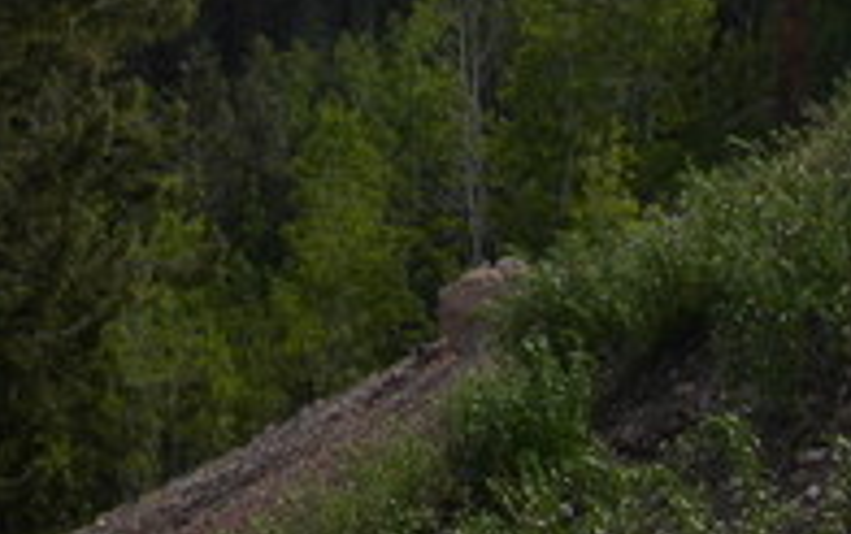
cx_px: 300
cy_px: -96
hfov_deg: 25.1
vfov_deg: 15.4
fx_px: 1904
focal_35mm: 82
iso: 100
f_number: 8
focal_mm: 7.8
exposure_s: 1/180
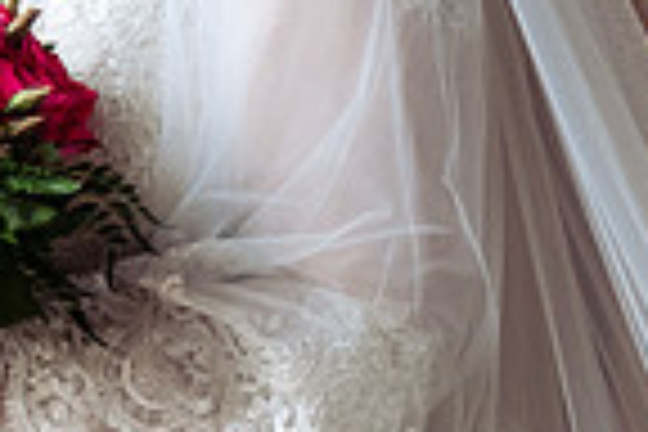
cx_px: 400
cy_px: 70
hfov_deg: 5.8
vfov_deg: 3.9
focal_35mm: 354
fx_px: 6372
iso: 2000
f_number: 4
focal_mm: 86
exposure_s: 1/400
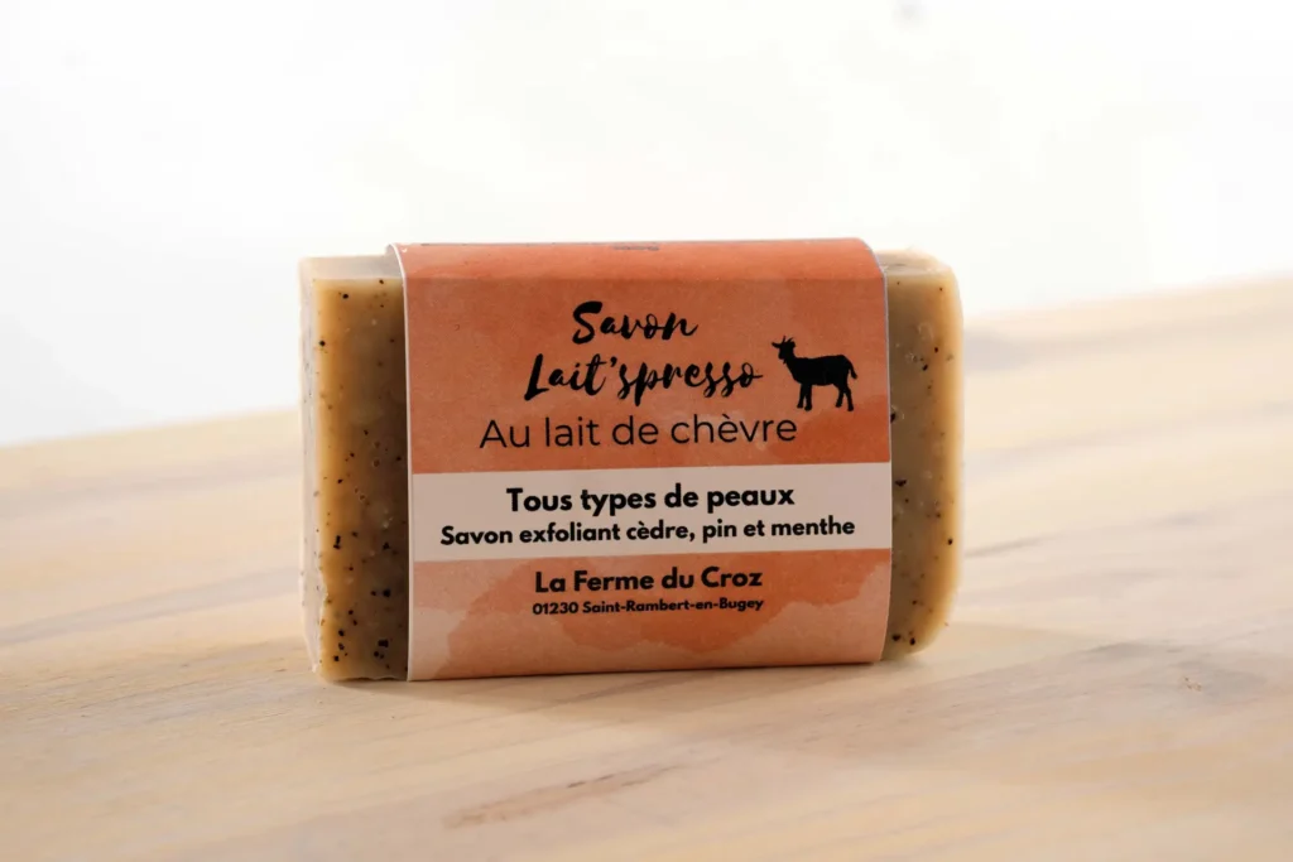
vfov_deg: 16.3
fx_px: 3017
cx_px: 646
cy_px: 431
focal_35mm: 84
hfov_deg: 24.2
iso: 80
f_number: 8
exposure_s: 1/6
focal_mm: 56
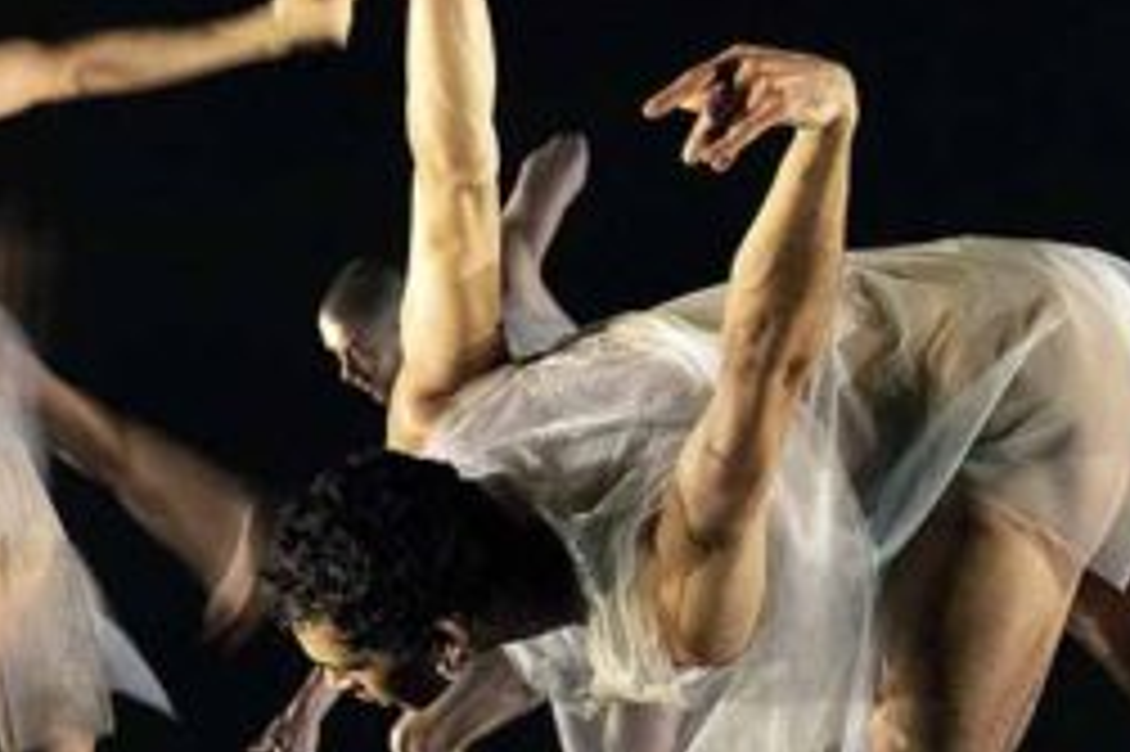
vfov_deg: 6.5
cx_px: 1157
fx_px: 6650
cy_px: 529
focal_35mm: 212
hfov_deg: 9.6
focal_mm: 70
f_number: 6.3
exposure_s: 1/20
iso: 6400
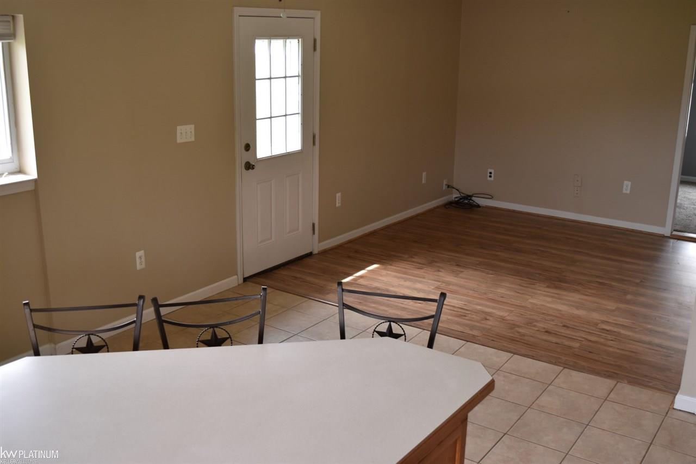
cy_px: 232
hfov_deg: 51.3
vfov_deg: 35.5
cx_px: 348
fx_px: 725
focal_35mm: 38
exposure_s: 1/100
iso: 400
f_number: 5
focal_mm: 25
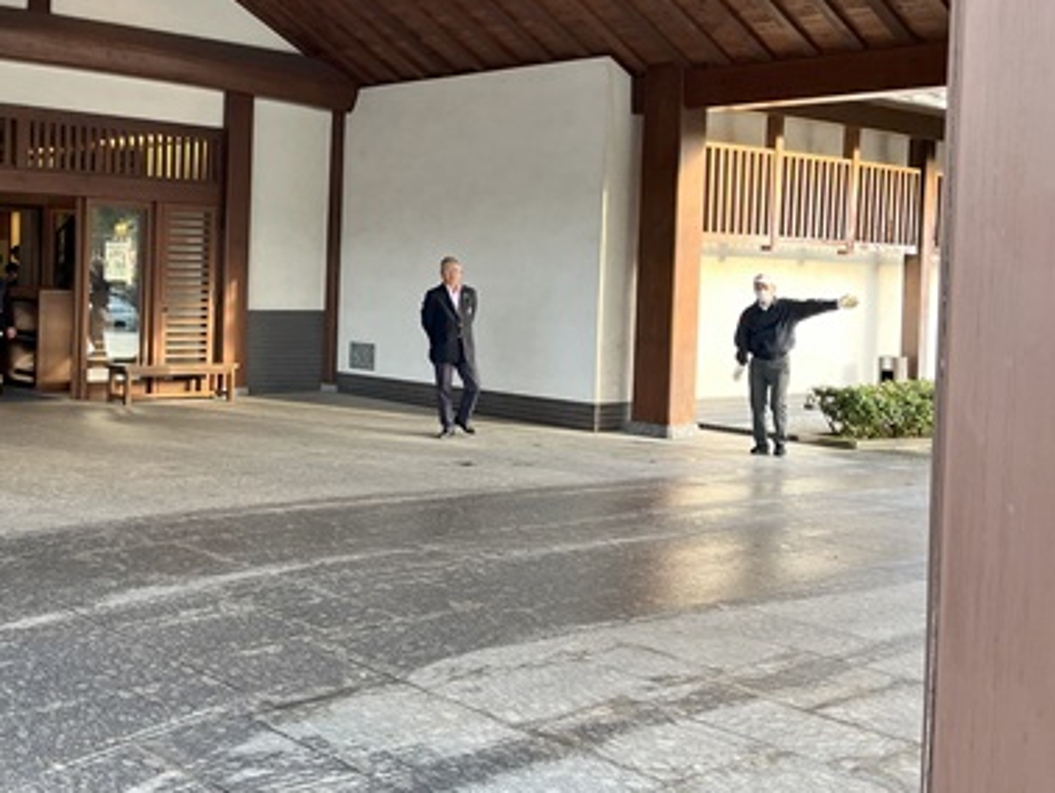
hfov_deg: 41.5
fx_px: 1342
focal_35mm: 44
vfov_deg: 32.7
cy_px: 285
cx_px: 246
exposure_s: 1/121
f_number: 1.6
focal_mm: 5.1
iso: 80
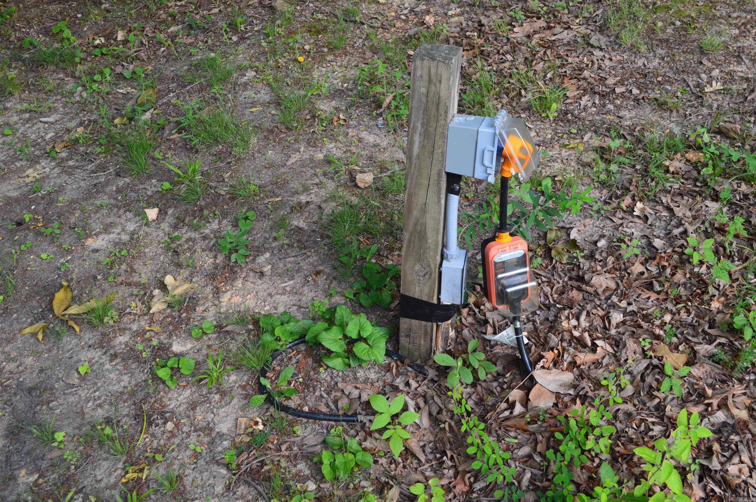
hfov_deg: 49.6
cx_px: 378
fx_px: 818
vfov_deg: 34.1
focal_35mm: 39
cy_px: 251
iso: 400
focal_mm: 26
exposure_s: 1/60
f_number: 8
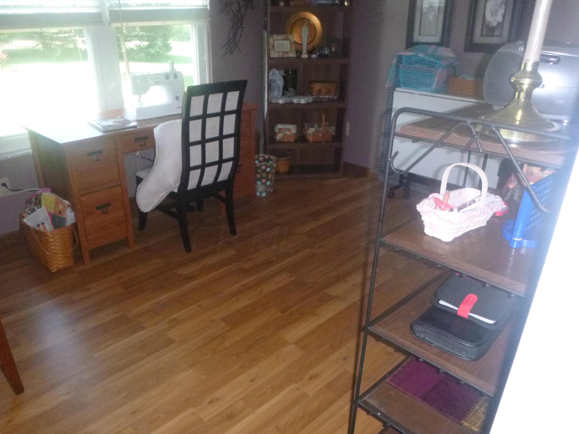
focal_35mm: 28
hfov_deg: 63.3
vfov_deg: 49.7
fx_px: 468
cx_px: 257
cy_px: 240
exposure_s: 1/60
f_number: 3.9
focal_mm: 4.5
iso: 640
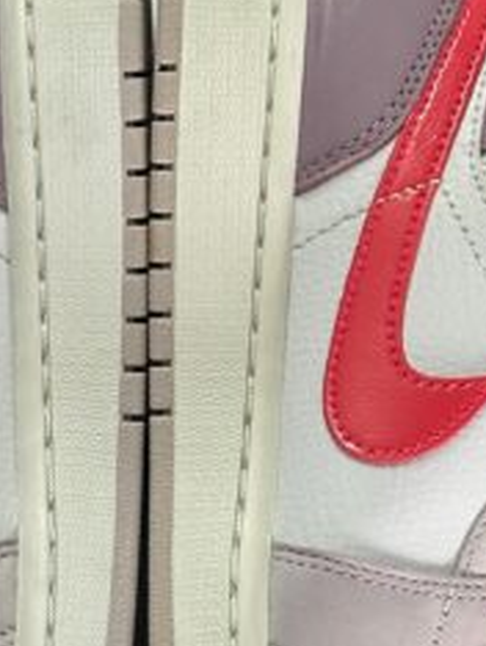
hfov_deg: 9.1
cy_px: 512
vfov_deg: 12.0
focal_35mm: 164
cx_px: 163
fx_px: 3064
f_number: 1.78
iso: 160
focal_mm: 6.86
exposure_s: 1/50
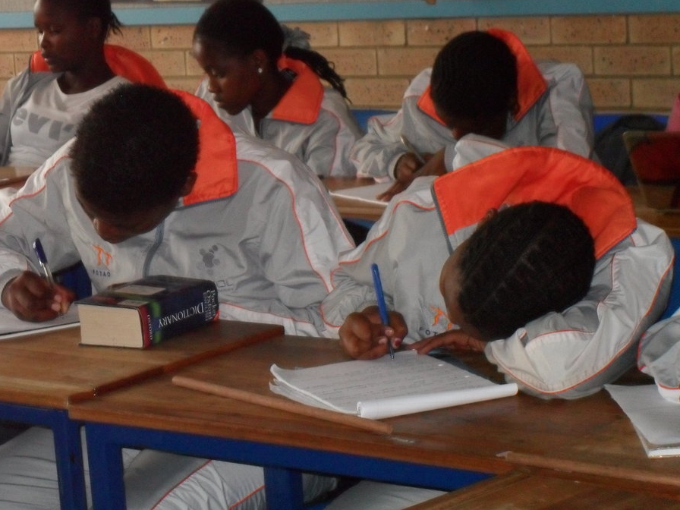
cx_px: 299
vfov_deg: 12.3
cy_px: 257
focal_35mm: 120
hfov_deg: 16.4
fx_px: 2357
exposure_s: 1/60
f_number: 5.2
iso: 400
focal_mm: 18.6
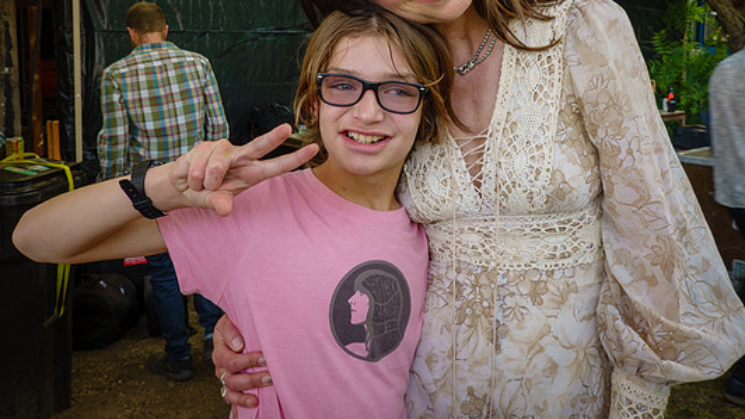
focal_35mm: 35
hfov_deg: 56.6
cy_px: 113
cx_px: 386
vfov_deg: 33.1
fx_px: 691
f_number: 4.5
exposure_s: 1/30
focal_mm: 9
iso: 125
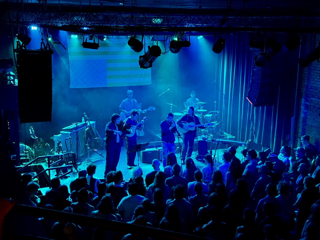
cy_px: 120
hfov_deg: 39.7
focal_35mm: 48
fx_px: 444
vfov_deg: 30.3
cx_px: 160
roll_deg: -1.8
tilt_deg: -12.6
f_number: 1.78
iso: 640
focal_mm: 6.76
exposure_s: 1/24
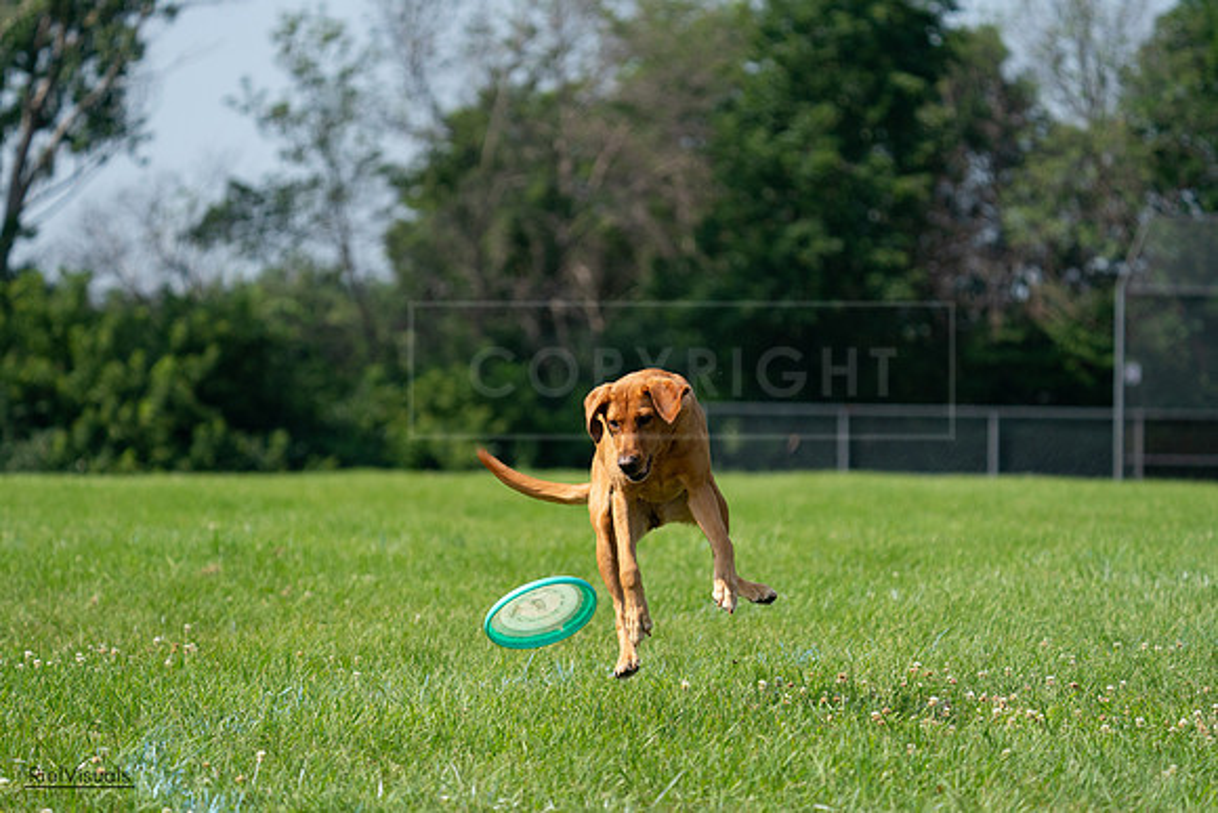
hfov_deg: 10.3
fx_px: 6768
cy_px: 406
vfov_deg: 6.9
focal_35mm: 200
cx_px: 609
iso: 1000
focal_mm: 200
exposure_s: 1/4000
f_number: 5.6
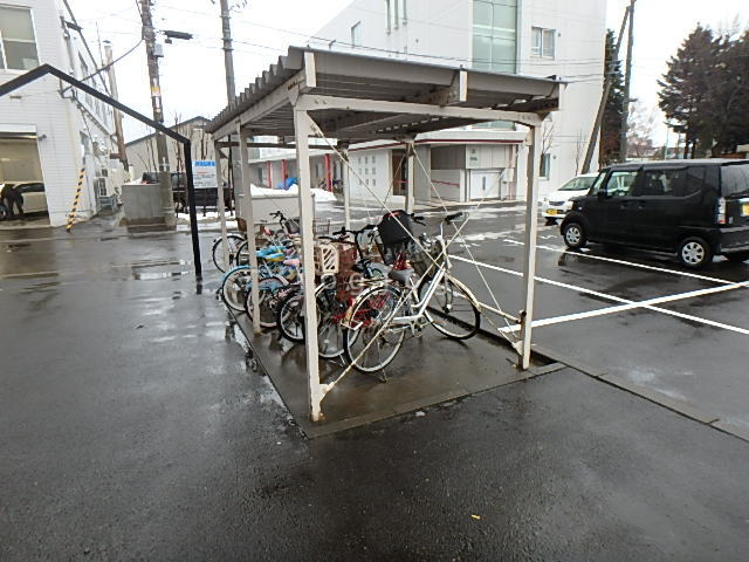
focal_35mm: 21
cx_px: 374
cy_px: 281
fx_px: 454
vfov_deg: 63.4
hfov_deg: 79.0
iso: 200
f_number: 3.5
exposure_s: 1/60
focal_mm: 3.7
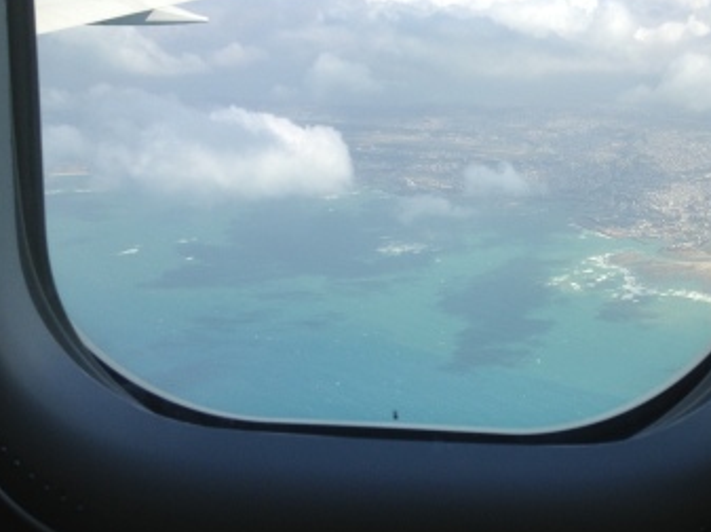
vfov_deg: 28.0
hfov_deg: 36.3
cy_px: 267
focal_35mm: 52
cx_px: 502
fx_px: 1067
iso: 50
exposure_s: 1/1175
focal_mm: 4.28
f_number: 2.4
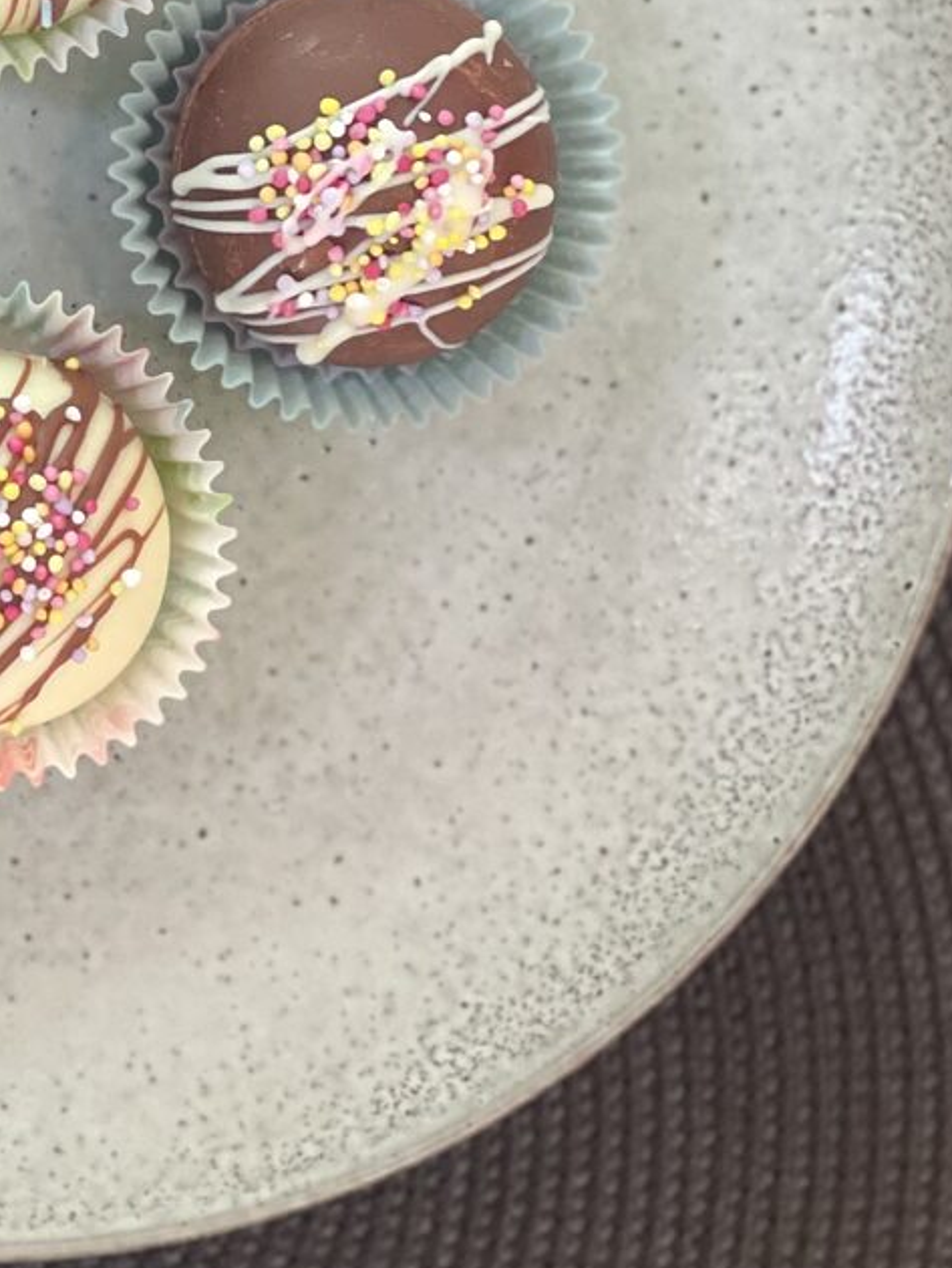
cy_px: 235
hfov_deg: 11.1
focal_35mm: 132
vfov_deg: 14.8
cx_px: -115
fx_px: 4837
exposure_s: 1/122
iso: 125
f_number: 2
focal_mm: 6
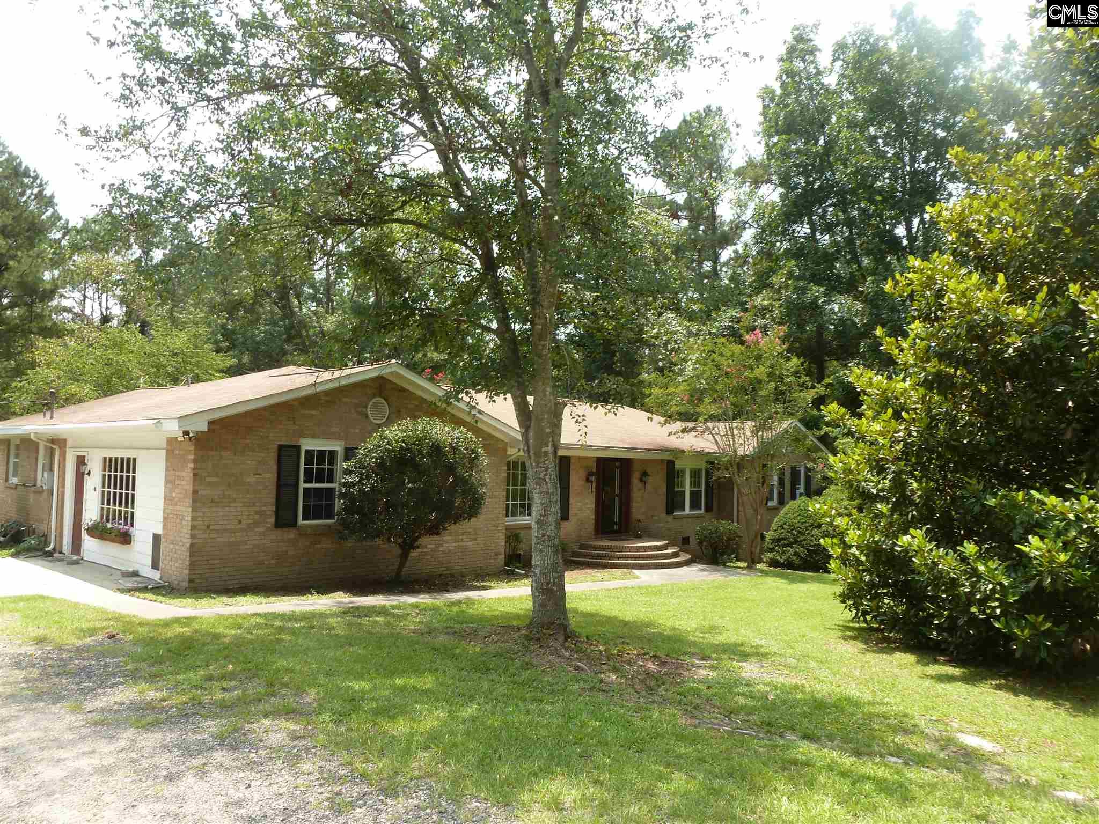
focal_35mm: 24
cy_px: 412
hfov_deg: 71.6
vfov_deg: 56.8
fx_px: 762
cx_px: 550
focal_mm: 4.3
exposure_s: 1/200
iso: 100
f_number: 4
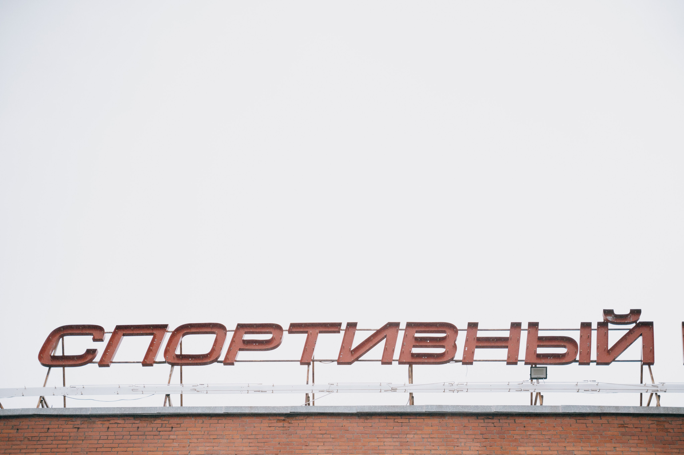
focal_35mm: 50
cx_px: 342
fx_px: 949
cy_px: 228
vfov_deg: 27.0
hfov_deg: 39.6
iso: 500
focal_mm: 50
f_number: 2.8
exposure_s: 1/8000
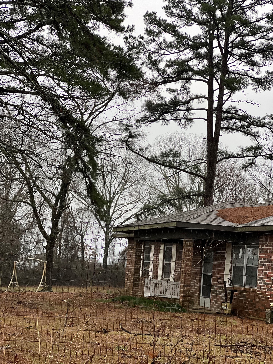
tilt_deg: +7.6
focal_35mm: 77
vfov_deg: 25.3
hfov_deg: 19.1
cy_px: 182
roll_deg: -4.0
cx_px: 136
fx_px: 810
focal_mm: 9
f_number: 2.8
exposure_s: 1/119
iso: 250
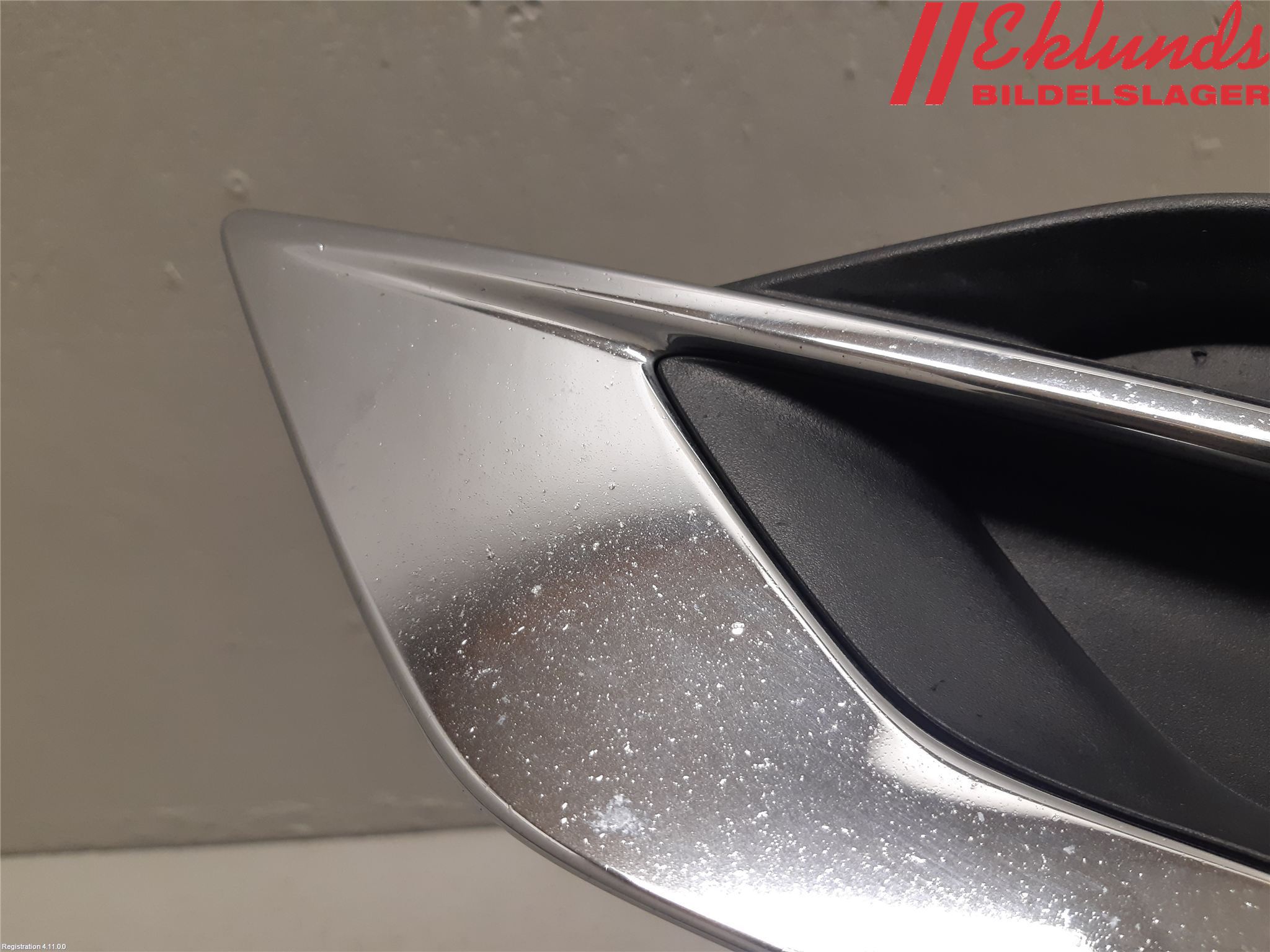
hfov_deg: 67.3
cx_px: 635
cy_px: 476
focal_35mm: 26
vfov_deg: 53.1
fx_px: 954
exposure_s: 1/50
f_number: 1.7
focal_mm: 3.93
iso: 100
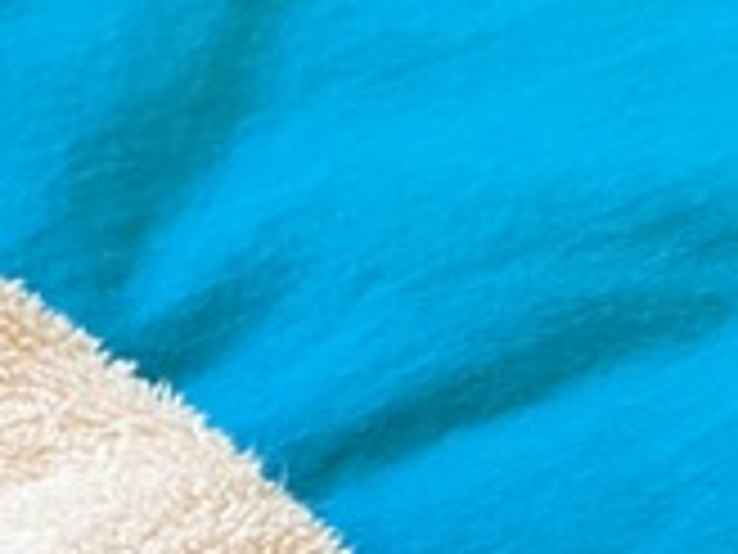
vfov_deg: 17.4
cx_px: 112
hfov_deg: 25.1
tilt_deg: -65.3
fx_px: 1620
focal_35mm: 76
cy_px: 840
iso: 500
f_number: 1.6
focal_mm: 5.1
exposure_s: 1/30
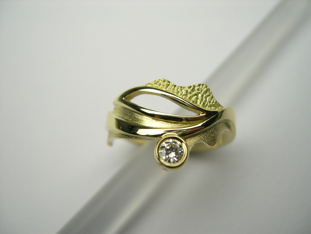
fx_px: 341
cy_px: 117
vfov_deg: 37.7
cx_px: 156
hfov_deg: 49.0
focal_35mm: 38
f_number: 2.8
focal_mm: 8
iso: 100
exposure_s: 1/144
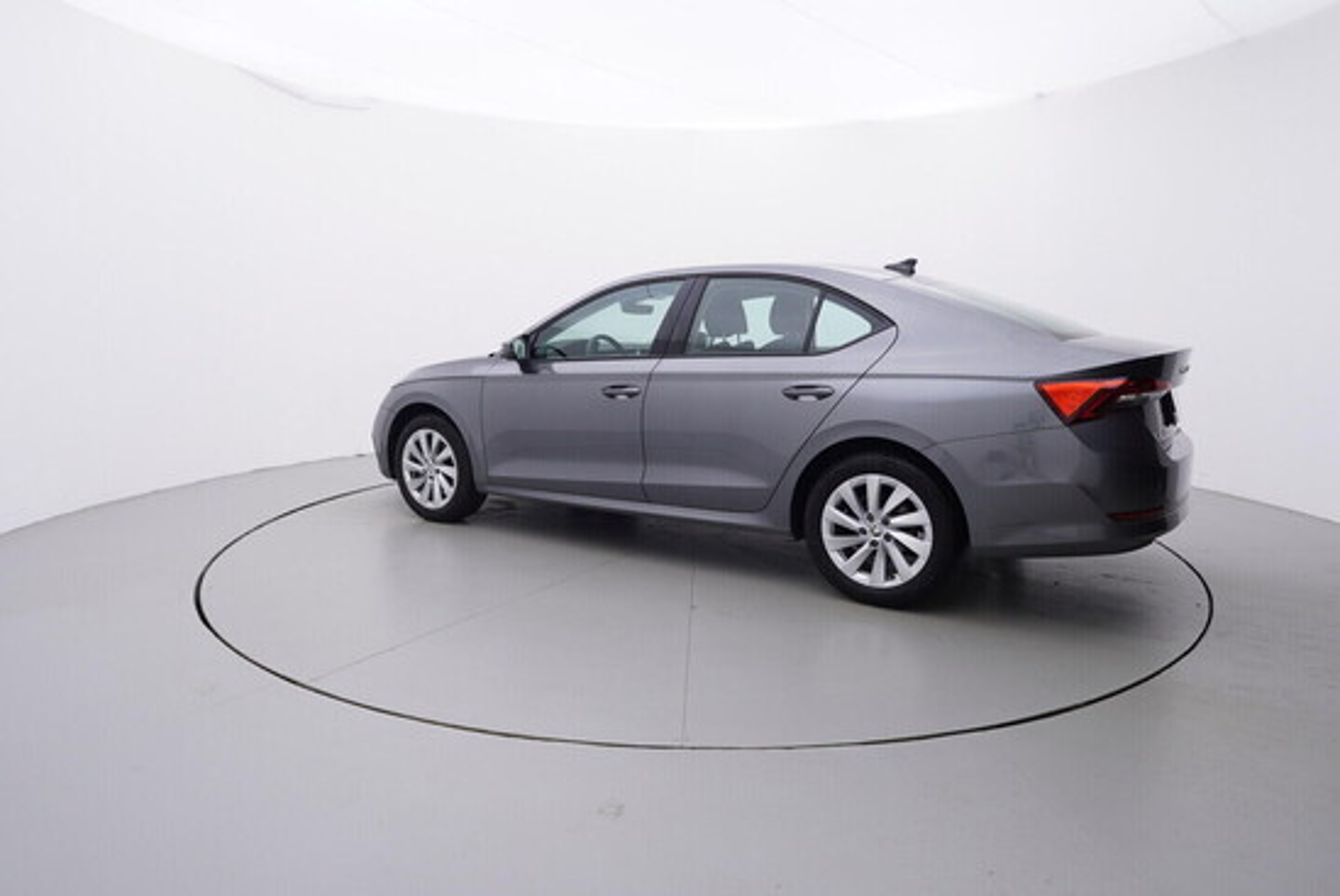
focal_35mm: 22
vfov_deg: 56.2
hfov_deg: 77.3
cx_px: 670
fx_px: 838
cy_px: 448
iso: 200
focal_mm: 15
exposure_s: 1/80
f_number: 5
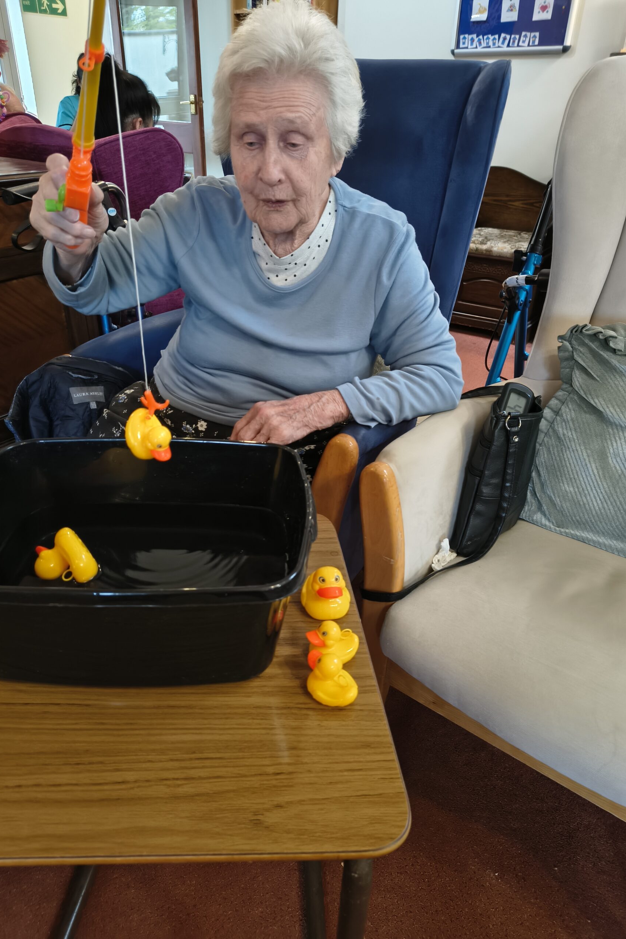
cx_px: 280
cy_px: 470
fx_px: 652
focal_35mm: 25
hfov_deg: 51.2
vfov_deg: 71.5
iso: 877
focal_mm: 5.56
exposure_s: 1/50
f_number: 1.8
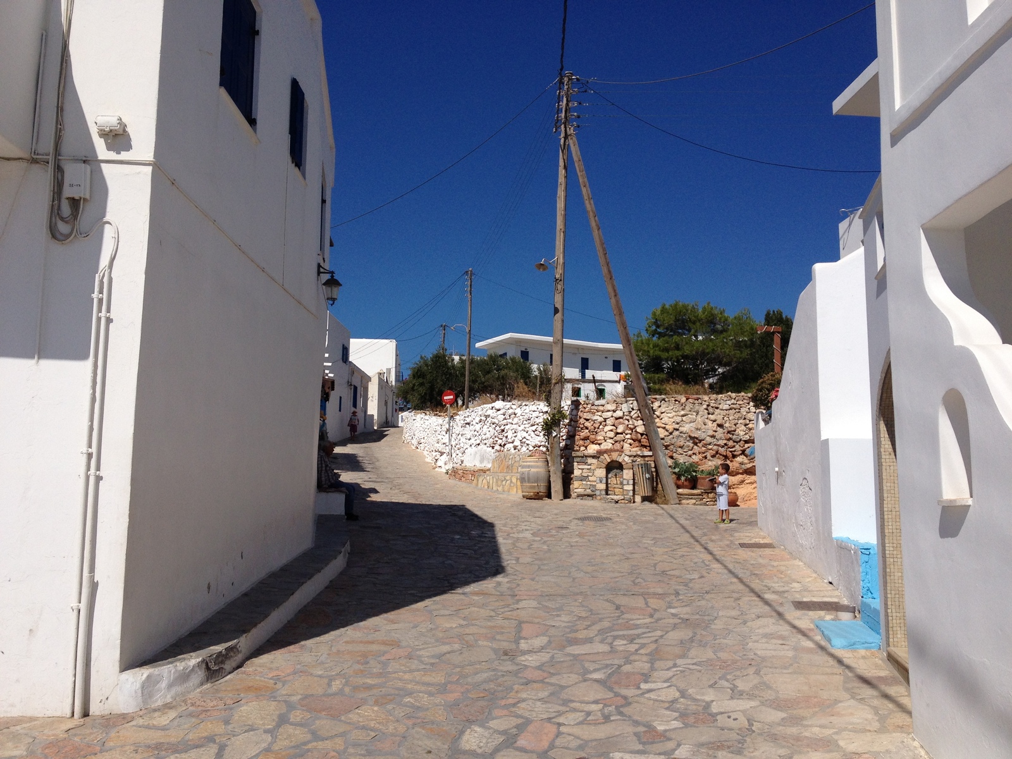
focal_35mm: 35
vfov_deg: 40.7
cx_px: 506
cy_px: 380
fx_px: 1023
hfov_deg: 52.6
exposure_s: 1/4255
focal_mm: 4.28
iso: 50
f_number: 2.4
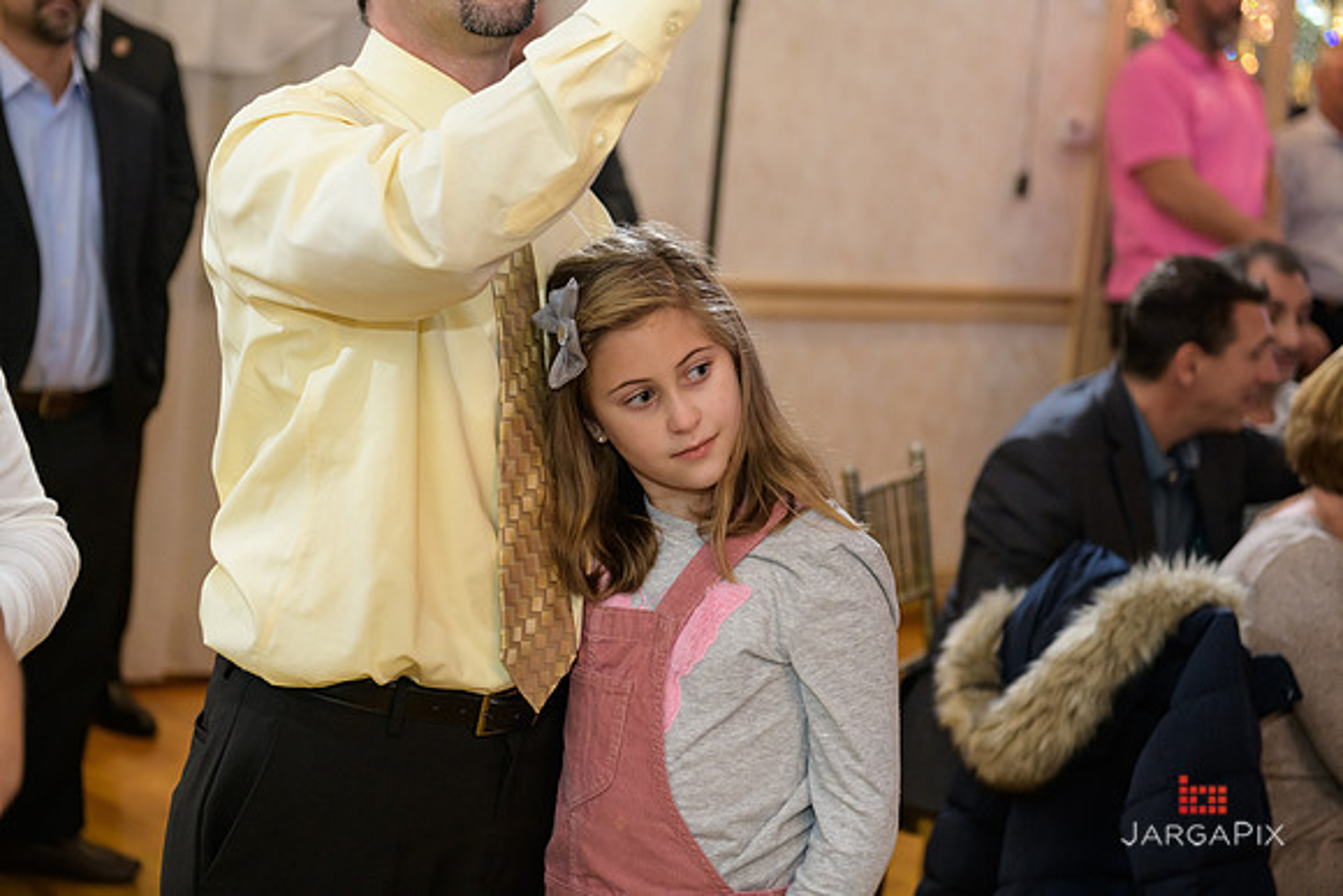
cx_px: 672
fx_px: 2612
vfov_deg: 19.5
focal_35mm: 70
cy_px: 448
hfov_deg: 28.8
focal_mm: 70
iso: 1000
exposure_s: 1/125
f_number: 3.2
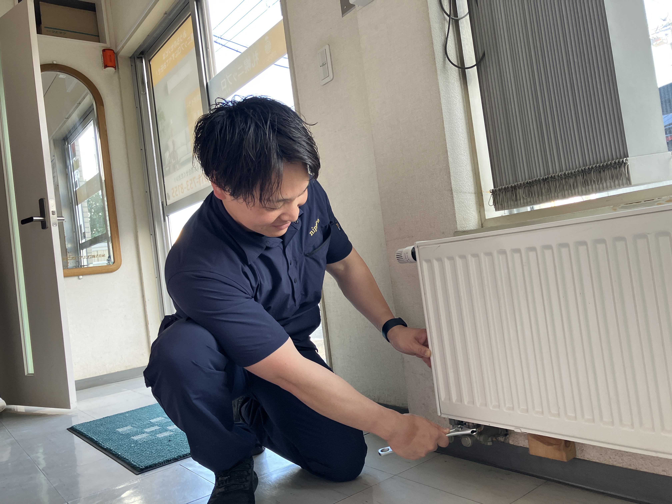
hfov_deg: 63.4
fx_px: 544
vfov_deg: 49.7
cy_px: 252
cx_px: 336
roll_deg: +6.9
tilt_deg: +1.8
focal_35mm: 28
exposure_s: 1/121
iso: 80
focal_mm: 3.99
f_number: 1.8
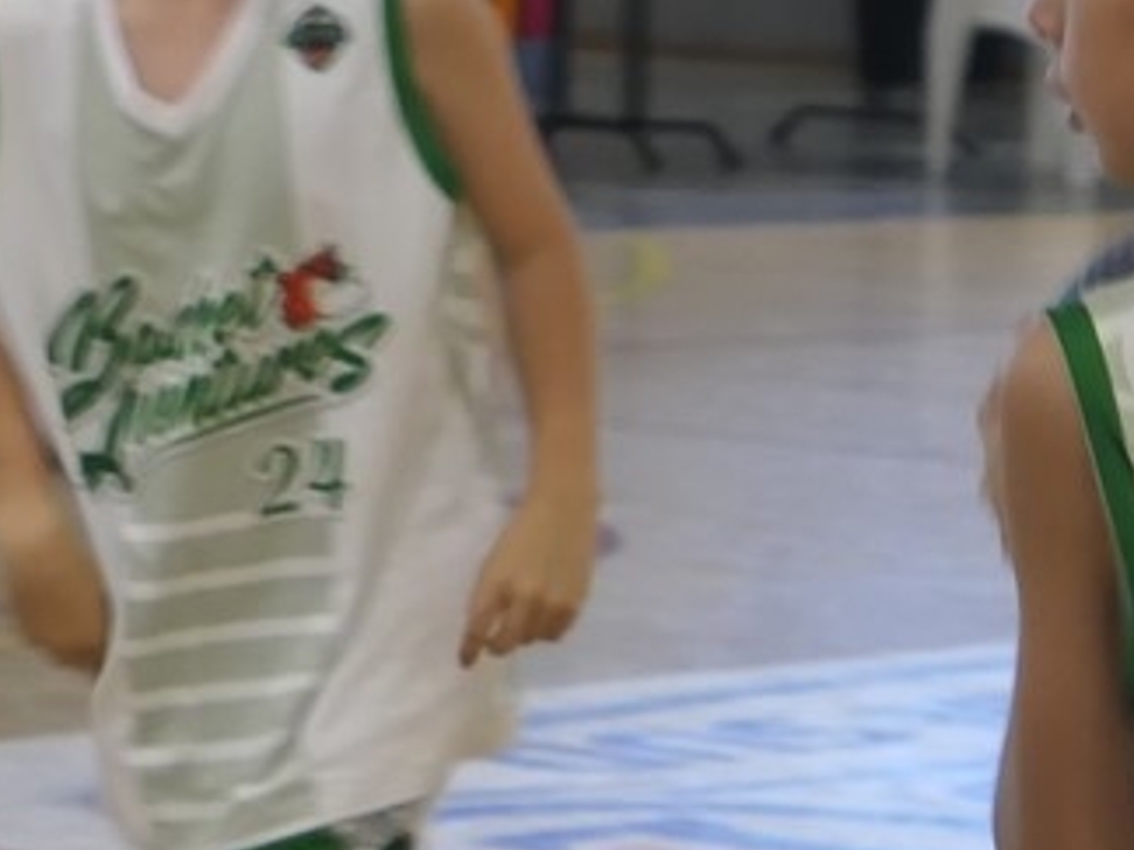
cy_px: 133
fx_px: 10090
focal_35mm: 308
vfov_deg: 4.8
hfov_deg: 6.4
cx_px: 763
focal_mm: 26.4
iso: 640
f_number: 2.8
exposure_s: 1/125
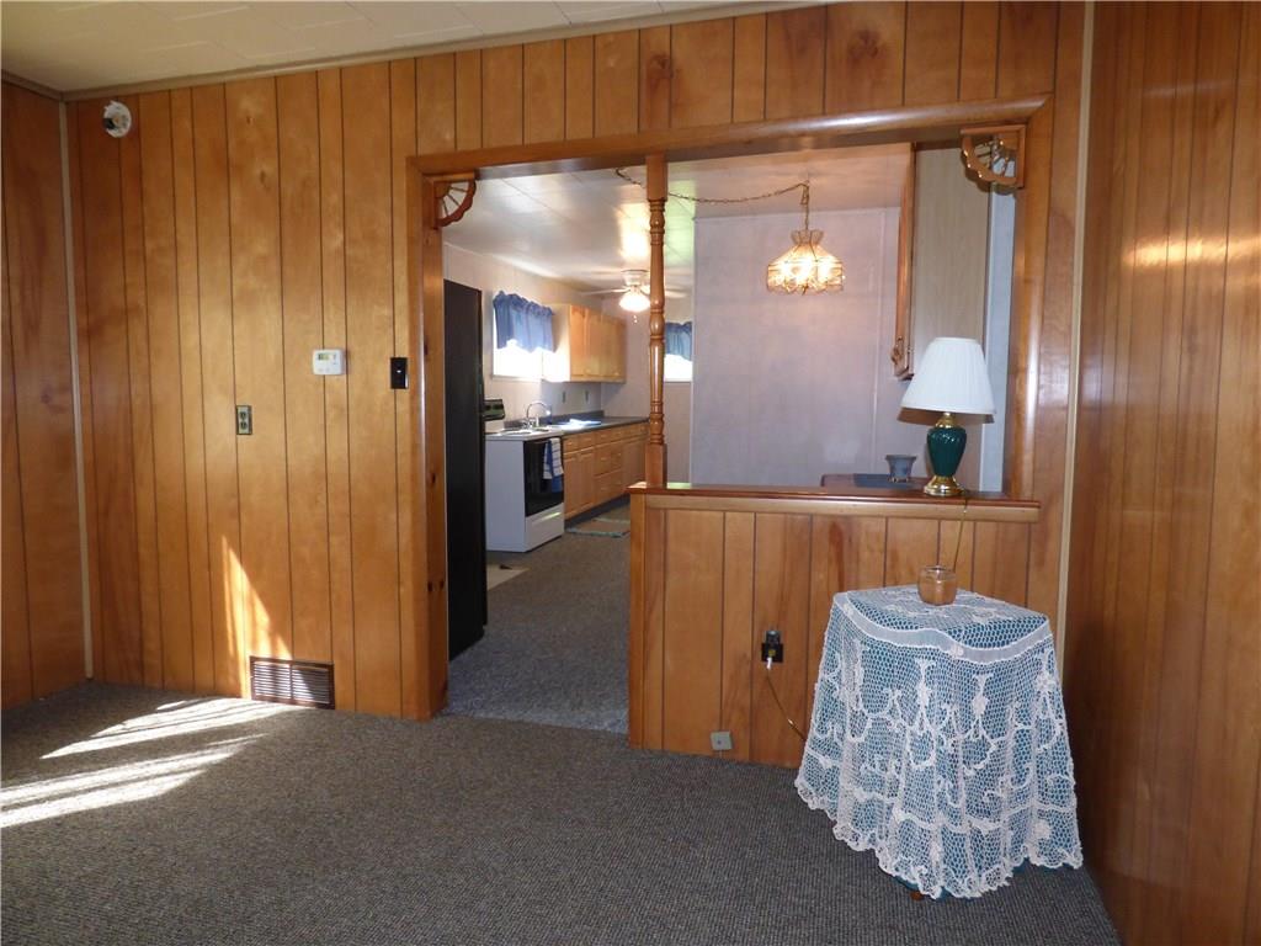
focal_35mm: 20
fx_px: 729
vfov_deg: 66.0
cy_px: 473
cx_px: 630
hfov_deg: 81.7
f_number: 2.8
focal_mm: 3.58
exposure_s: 1/60
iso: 320
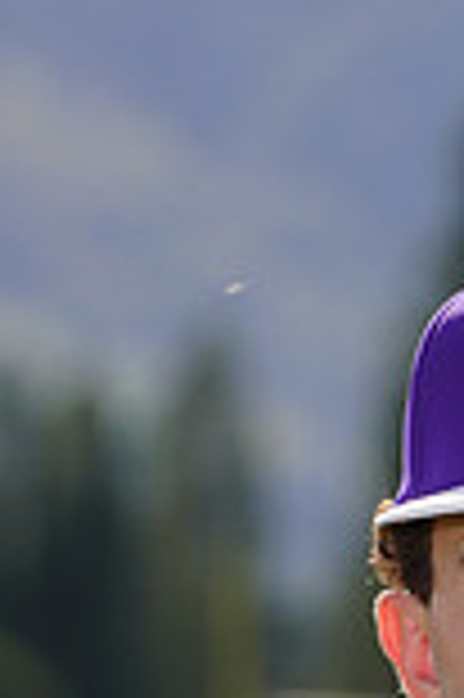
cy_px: 1274
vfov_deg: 2.2
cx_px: 529
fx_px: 18174
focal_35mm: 938
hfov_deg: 1.5
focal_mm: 250
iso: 100
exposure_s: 1/250
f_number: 9
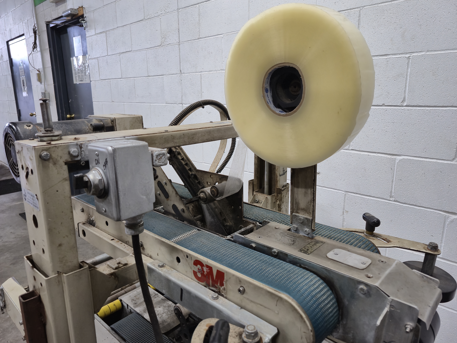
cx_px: 228
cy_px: 172
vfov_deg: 58.9
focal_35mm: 23
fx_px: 304
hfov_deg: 73.9
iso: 125
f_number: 1.8
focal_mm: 5.4
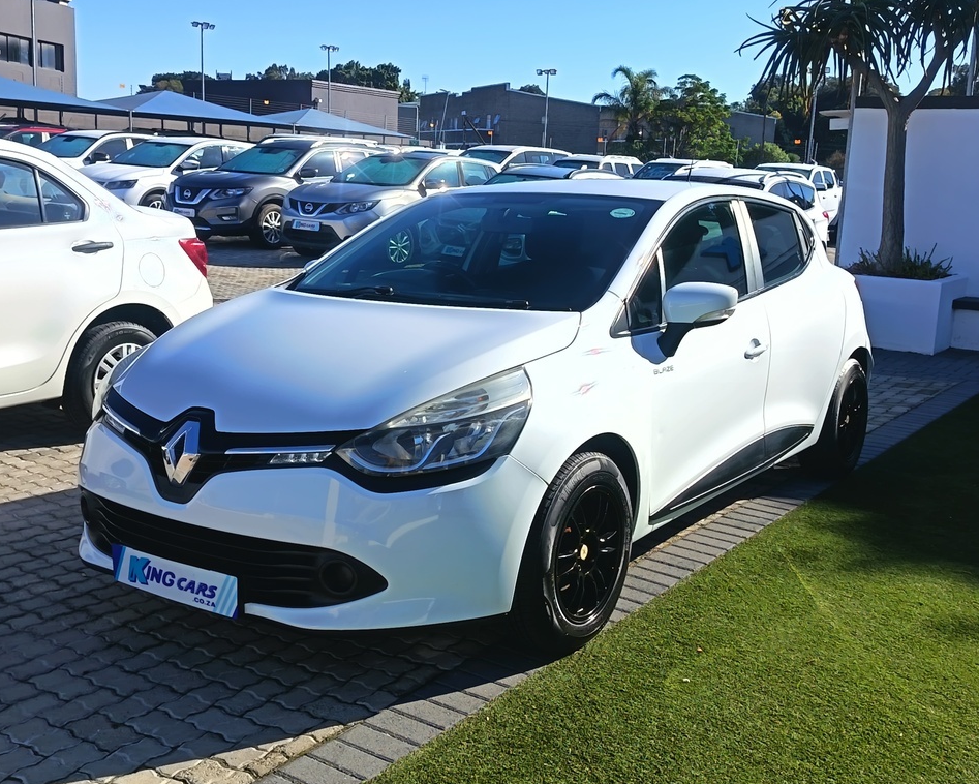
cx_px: 491
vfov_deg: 39.2
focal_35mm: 38
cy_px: 390
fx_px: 1101
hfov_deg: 47.9
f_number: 1.75
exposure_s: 1/722
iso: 100
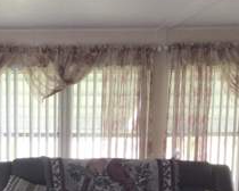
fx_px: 488
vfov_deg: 21.7
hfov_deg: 25.9
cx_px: -7
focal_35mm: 69
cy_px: 170
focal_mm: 3.3
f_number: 2.4
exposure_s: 1/60
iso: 32
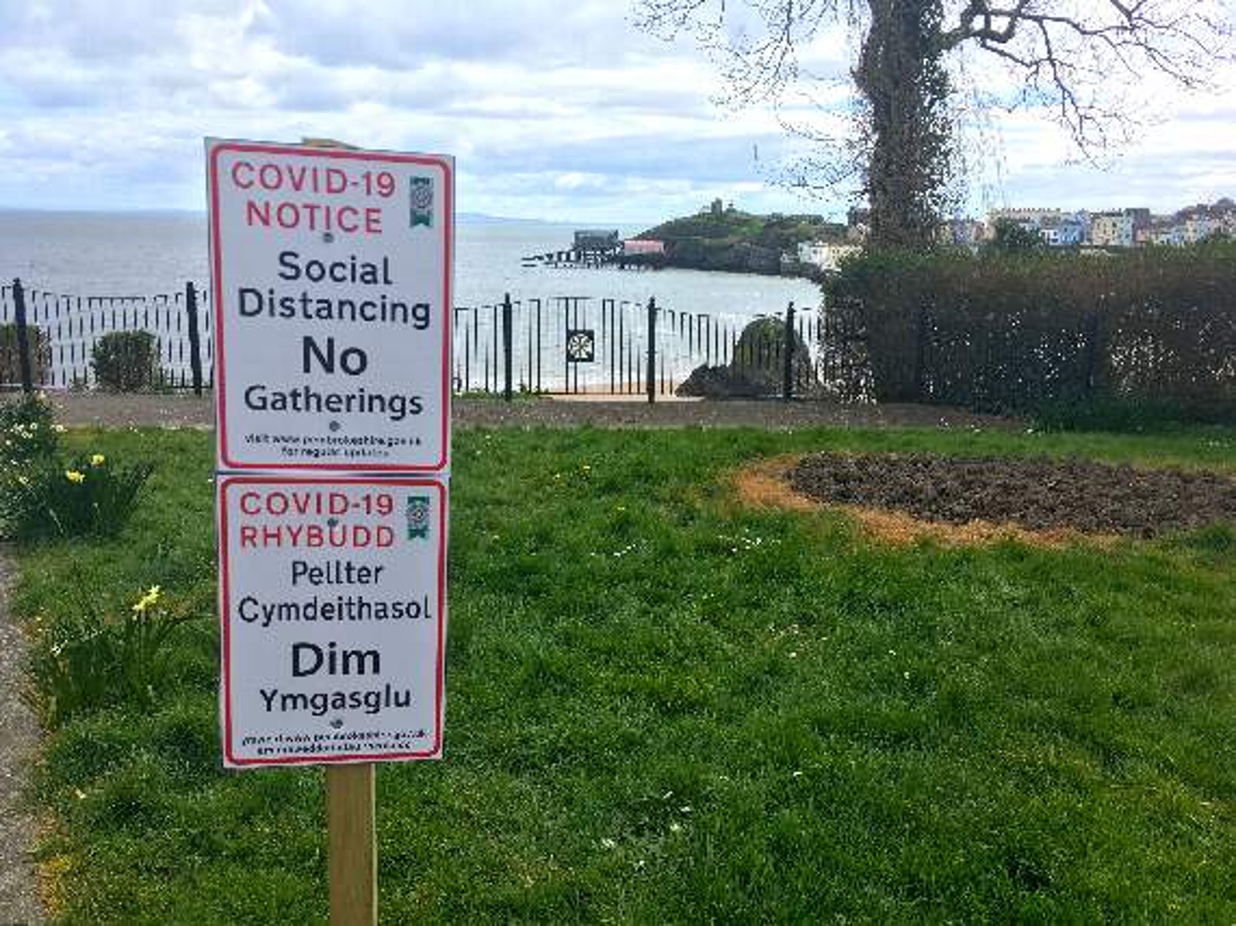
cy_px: 463
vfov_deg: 48.2
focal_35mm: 29
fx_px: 1035
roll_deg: +0.0
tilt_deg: -12.1
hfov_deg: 61.7
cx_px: 618
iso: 25
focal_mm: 4.15
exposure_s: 1/927
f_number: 2.2
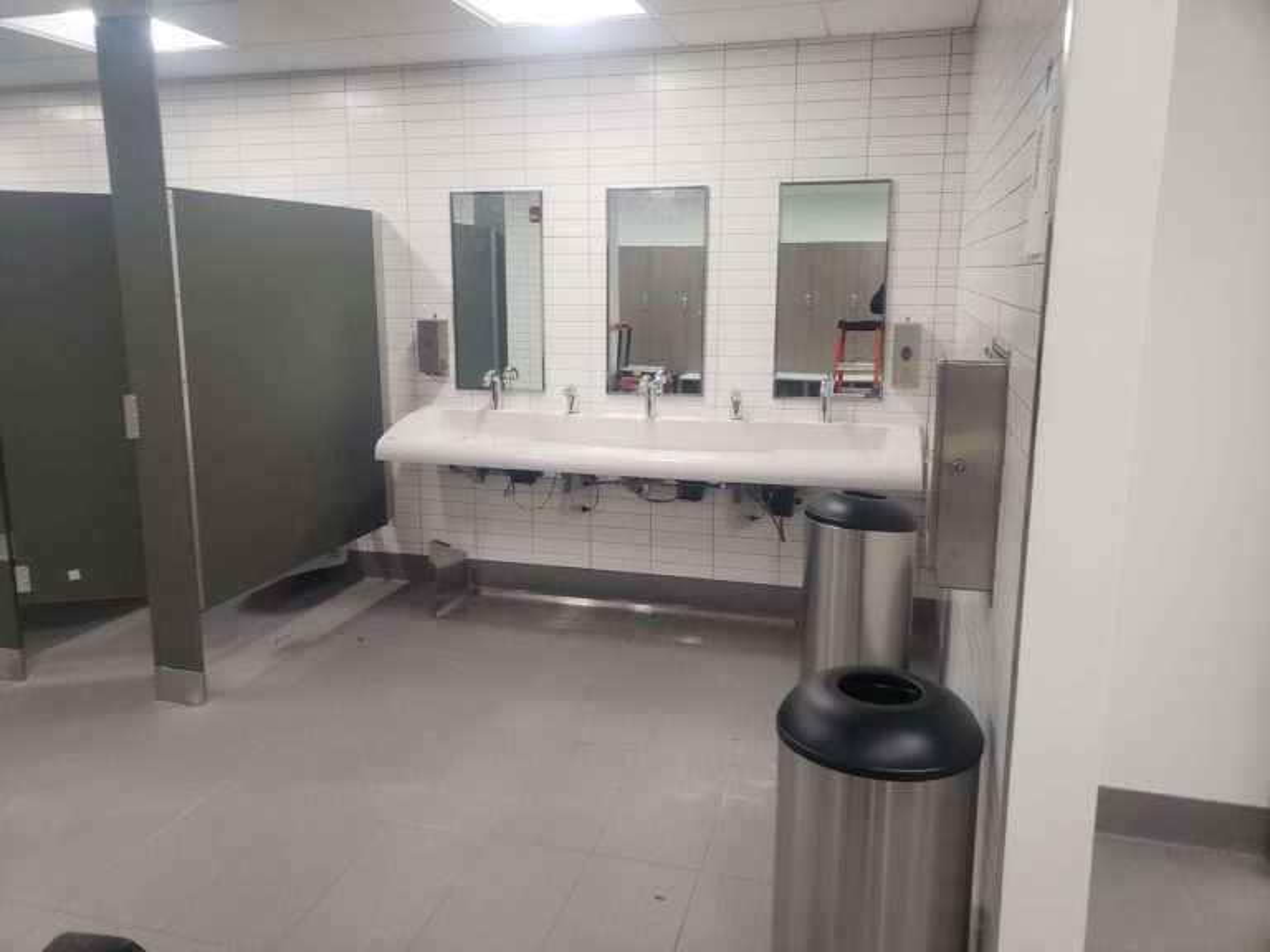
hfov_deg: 67.3
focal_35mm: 26
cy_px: 476
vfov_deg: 53.1
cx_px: 635
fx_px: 954
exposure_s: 1/60
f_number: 2.4
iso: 320
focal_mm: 4.3
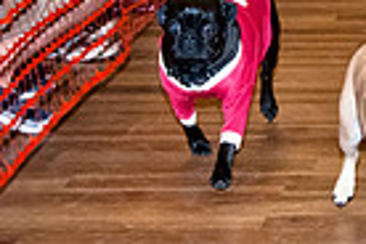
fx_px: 2430
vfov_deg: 5.7
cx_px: 517
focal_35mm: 239
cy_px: -65
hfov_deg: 8.5
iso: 640
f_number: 4
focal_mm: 38
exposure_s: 1/250
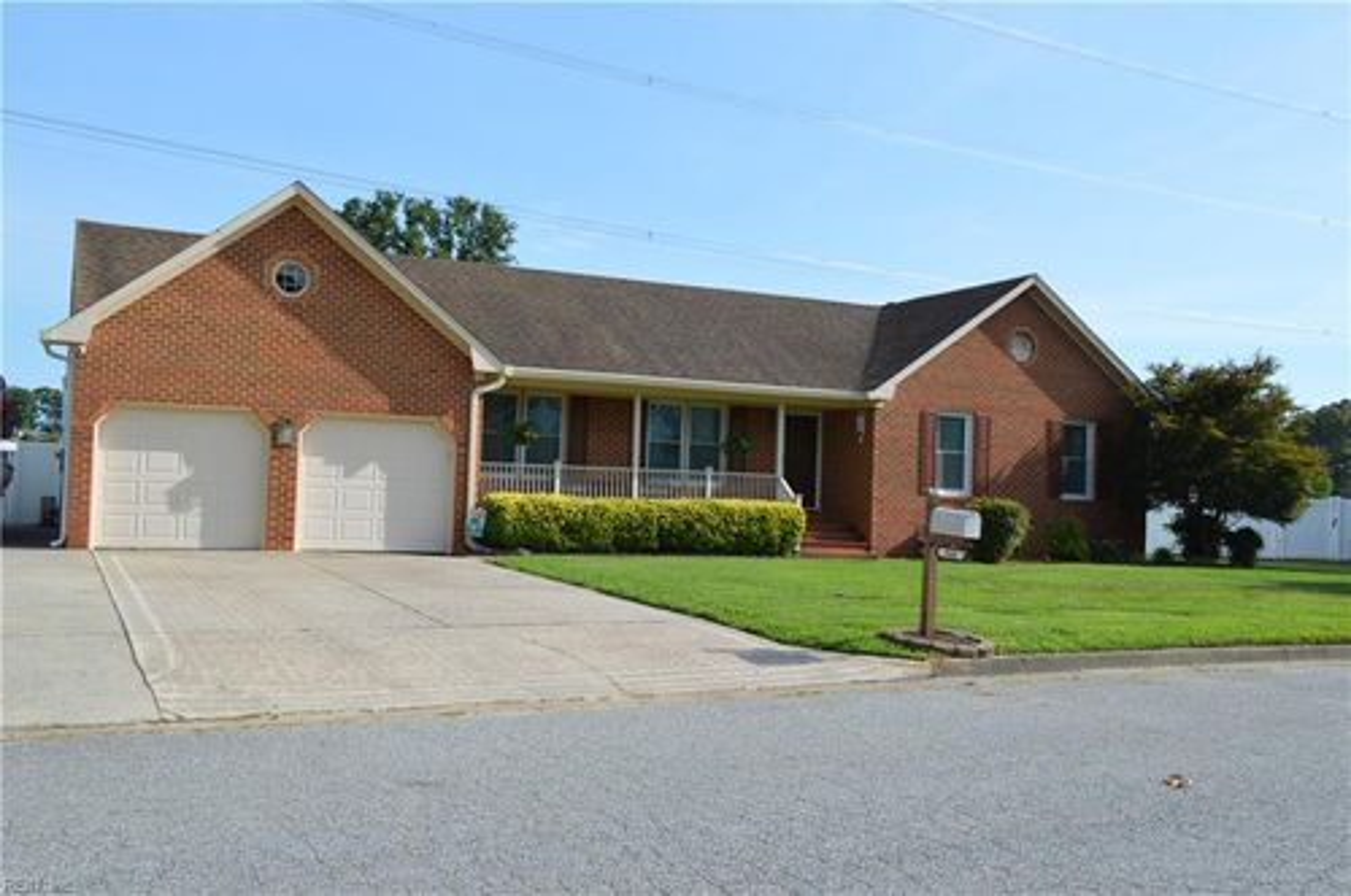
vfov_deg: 36.8
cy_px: 448
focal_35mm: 36
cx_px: 676
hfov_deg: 53.2
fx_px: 1349
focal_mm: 24
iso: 100
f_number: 8
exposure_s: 1/250
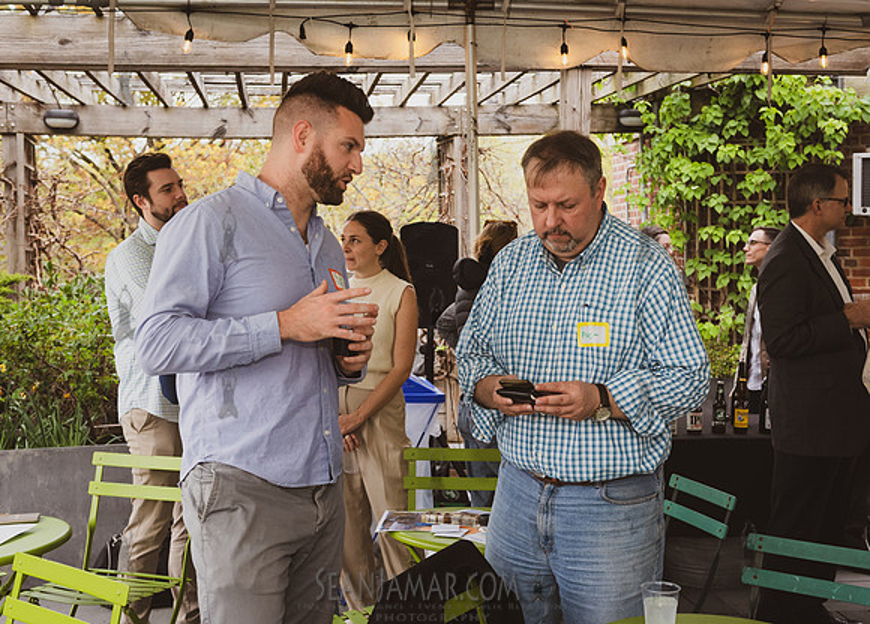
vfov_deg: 29.4
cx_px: 421
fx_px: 1187
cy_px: 336
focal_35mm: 48
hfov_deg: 40.2
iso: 1000
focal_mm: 42
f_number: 4.5
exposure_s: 1/200
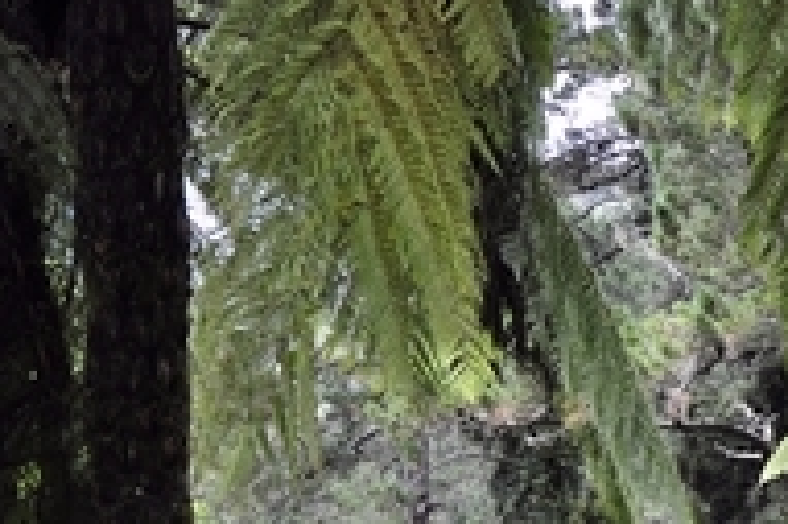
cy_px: 582
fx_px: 1859
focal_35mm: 85
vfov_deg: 15.6
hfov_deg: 23.8
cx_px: 559
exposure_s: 1/125
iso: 320
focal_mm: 24
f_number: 4.5
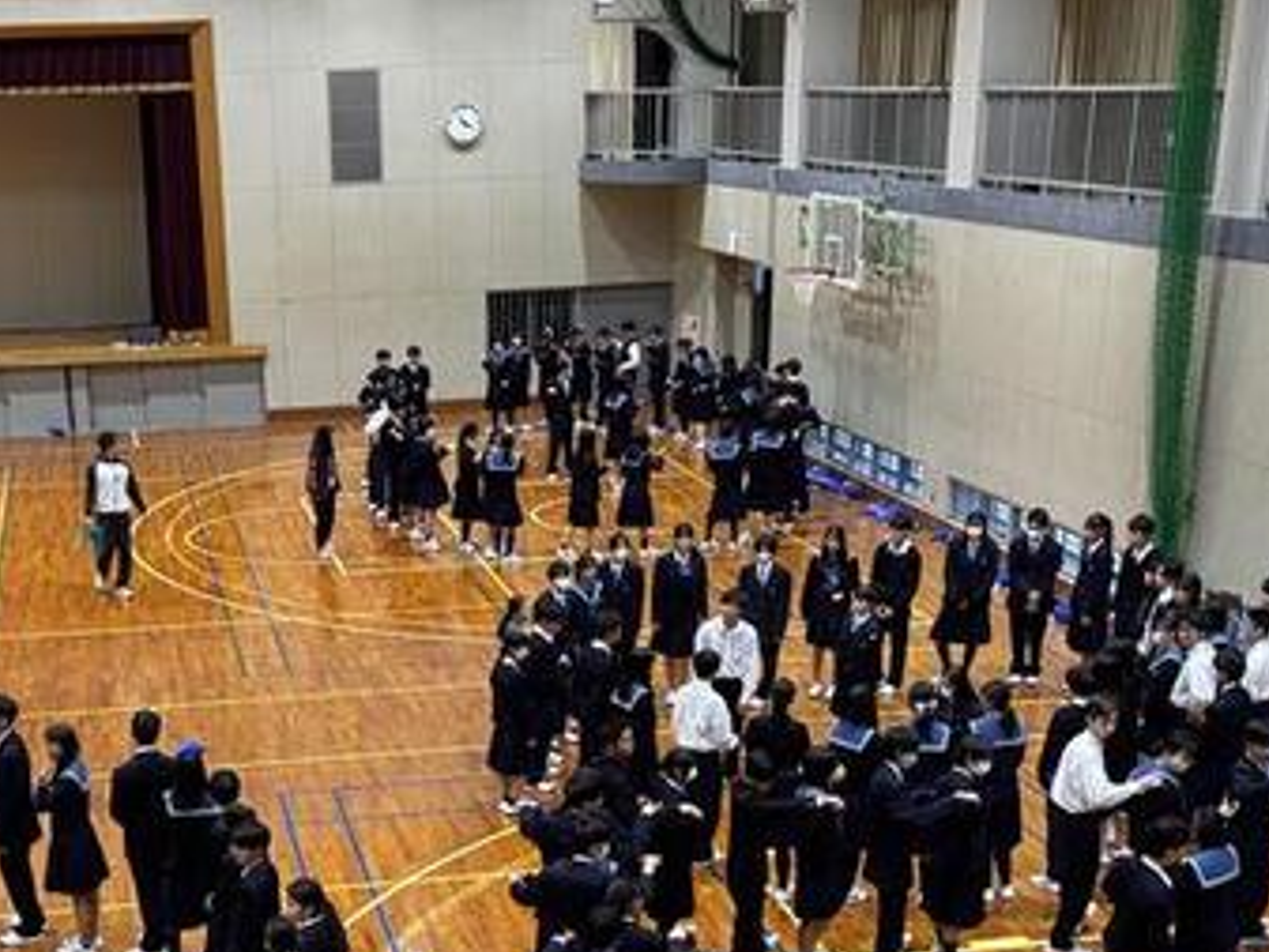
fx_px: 1980
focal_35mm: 54
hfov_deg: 35.1
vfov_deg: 26.2
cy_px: 852
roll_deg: +1.8
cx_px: 384
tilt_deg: -21.4
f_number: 1.6
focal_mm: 5.96
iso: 160
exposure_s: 1/60
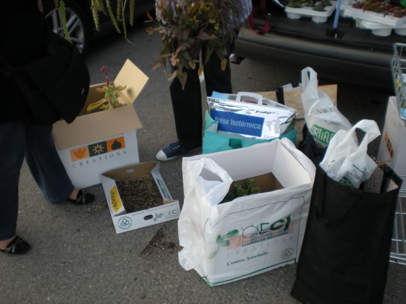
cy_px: 152
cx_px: 203
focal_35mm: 38
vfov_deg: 37.7
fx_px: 446
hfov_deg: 49.0
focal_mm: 6.3
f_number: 3.1
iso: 64
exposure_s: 1/131
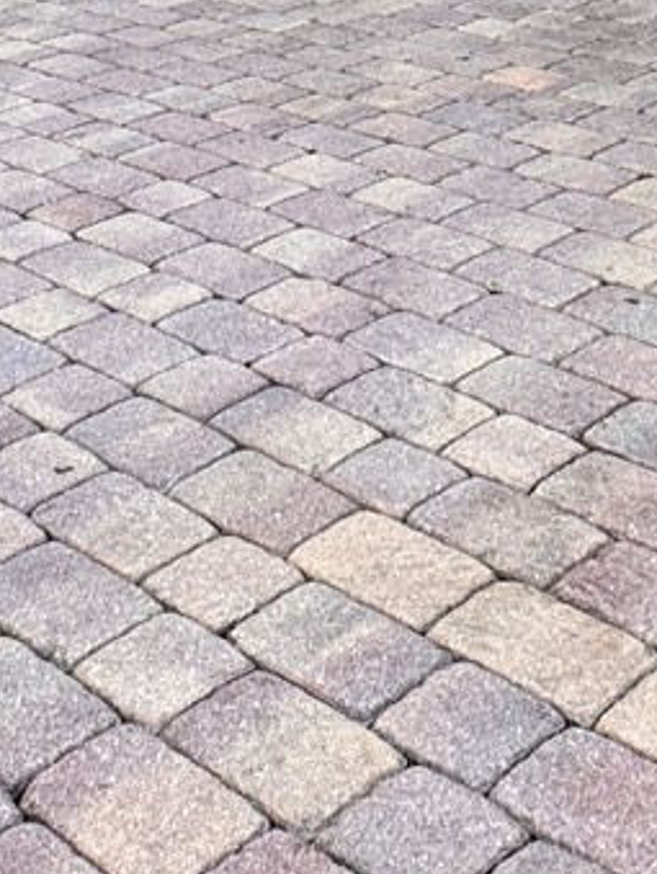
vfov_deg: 18.8
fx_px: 1667
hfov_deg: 22.3
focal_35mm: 66
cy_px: -866
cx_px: 304
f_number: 2.2
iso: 40
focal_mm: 2.22
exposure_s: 1/162
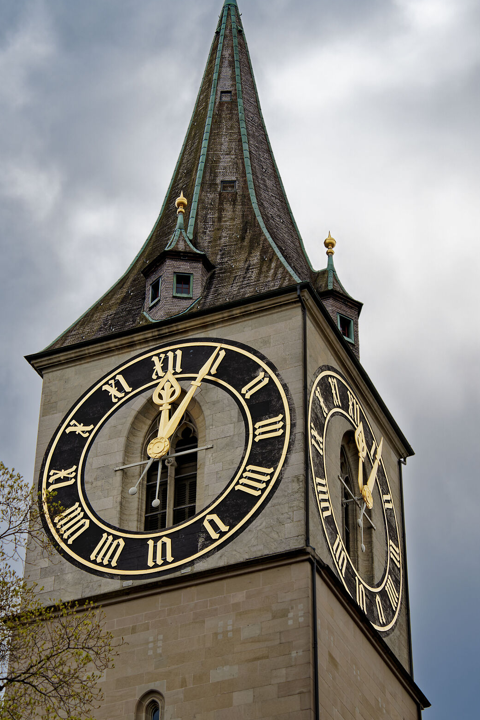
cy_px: 399
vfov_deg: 22.9
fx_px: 1779
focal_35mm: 89
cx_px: 243
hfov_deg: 15.4
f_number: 4
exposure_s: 1/400
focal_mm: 58
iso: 50
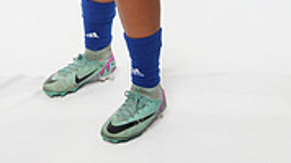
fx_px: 994
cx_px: 101
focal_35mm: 129
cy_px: -202
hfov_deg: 16.6
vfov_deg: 8.7
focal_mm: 48.7
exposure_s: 1/125
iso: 500
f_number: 8
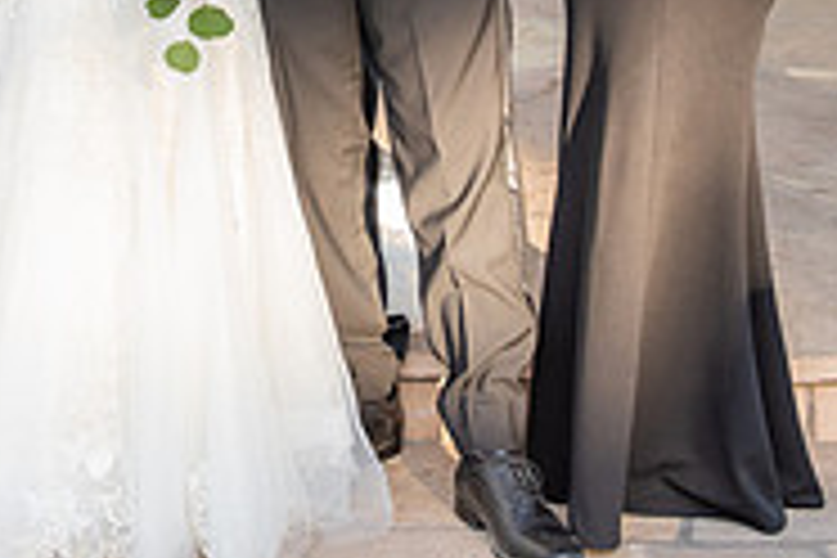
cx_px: 297
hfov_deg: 18.7
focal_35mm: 109
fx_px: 2534
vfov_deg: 12.1
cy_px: -227
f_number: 5.6
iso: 400
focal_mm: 35
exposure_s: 1/200
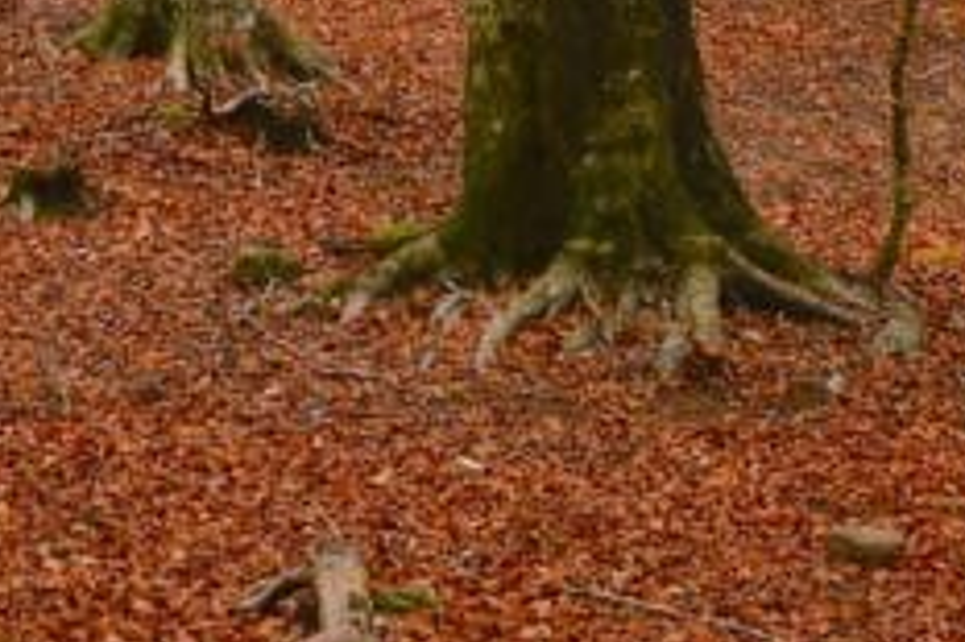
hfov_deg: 10.9
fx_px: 5063
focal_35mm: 189
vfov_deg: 7.0
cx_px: 696
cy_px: -669
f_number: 5.6
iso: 400
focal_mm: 29
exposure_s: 1/250
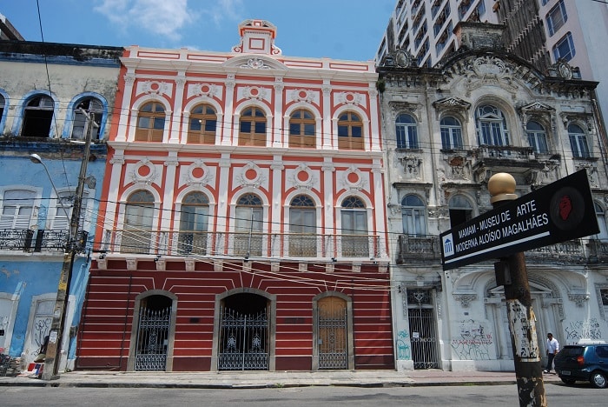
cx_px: 304
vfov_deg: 56.2
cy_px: 204
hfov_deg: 77.3
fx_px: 380
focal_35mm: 22
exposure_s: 1/250
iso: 100
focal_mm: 15
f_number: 8
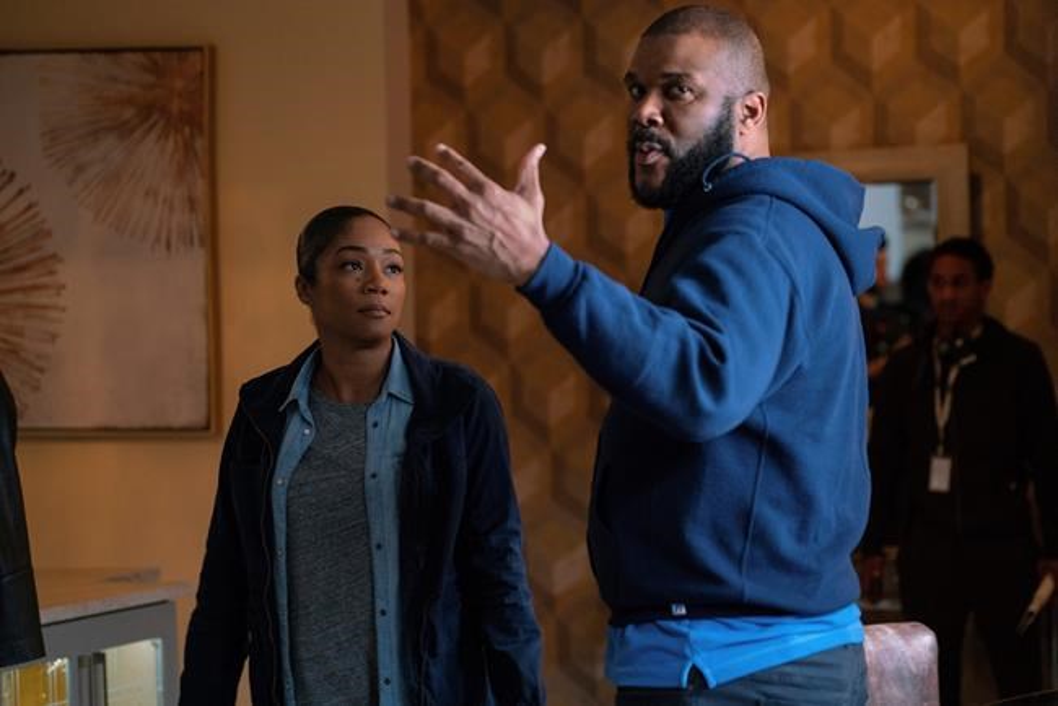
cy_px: 353
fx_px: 3675
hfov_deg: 16.4
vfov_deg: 11.0
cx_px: 529
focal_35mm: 125
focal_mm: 125
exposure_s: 1/125
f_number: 4
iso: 3200
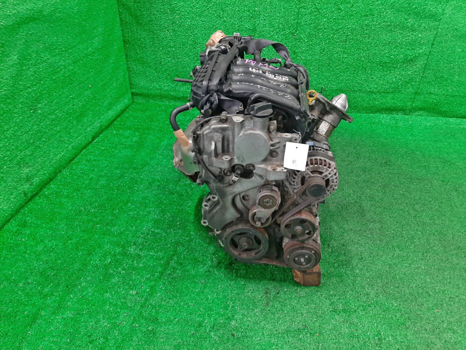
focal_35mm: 26
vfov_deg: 53.1
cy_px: 175
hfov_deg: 67.3
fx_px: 350
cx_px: 233
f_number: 1.7
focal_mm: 3.93
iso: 151
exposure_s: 1/50
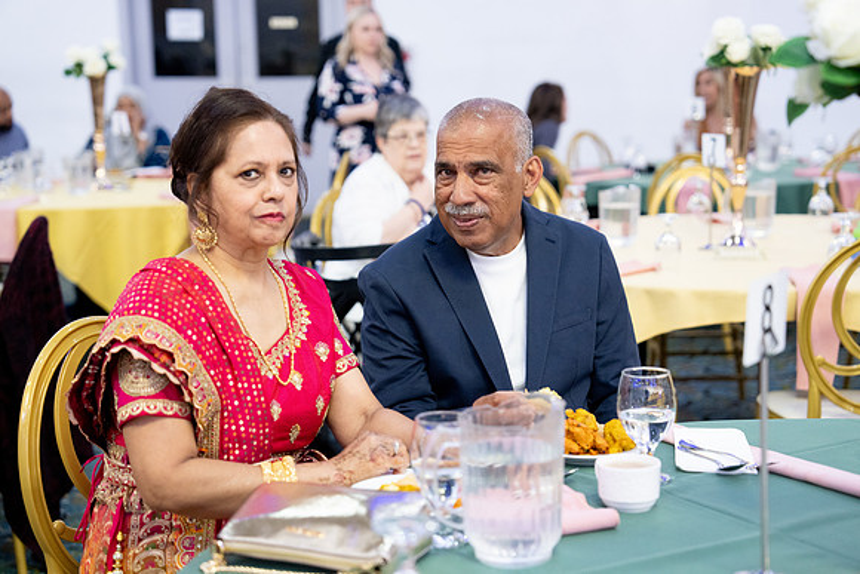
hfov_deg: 31.9
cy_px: 287
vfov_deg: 21.6
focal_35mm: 63
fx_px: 1505
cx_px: 430
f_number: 2.8
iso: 3200
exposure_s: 1/125
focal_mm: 63
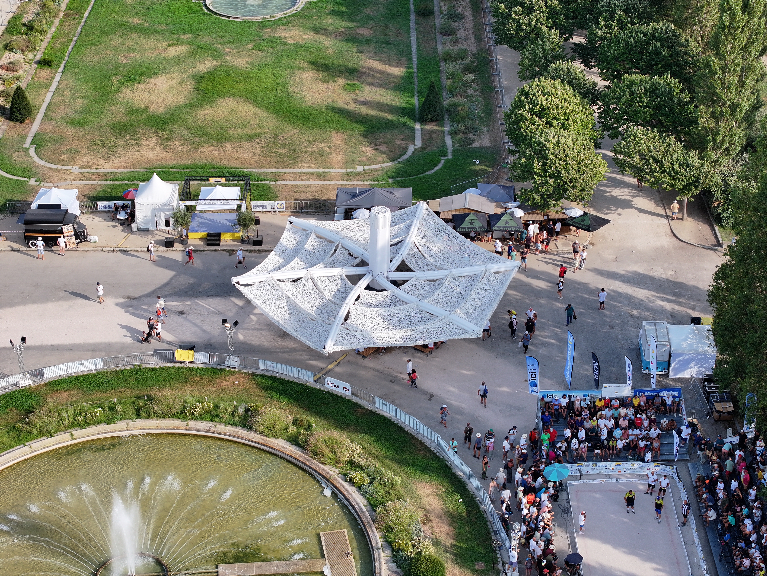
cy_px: 288
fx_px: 1551
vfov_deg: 21.0
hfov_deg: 27.8
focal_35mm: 70
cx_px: 384
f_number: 2.8
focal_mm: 19.35
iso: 130
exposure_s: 1/50
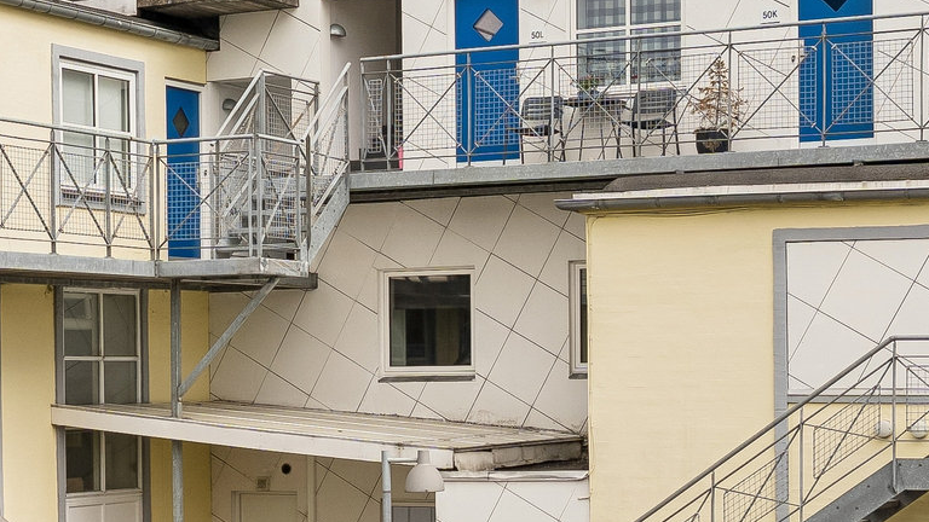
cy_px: 439
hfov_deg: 23.1
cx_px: 323
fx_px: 2267
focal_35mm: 92
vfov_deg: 13.1
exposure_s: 1/320
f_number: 8
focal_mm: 22.5
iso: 200
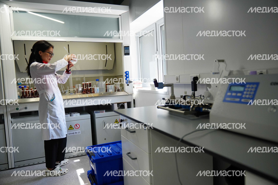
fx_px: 208
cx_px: 139
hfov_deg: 67.4
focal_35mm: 27
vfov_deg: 47.9
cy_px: 92
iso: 1250
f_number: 2.8
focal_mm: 27
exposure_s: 1/1000
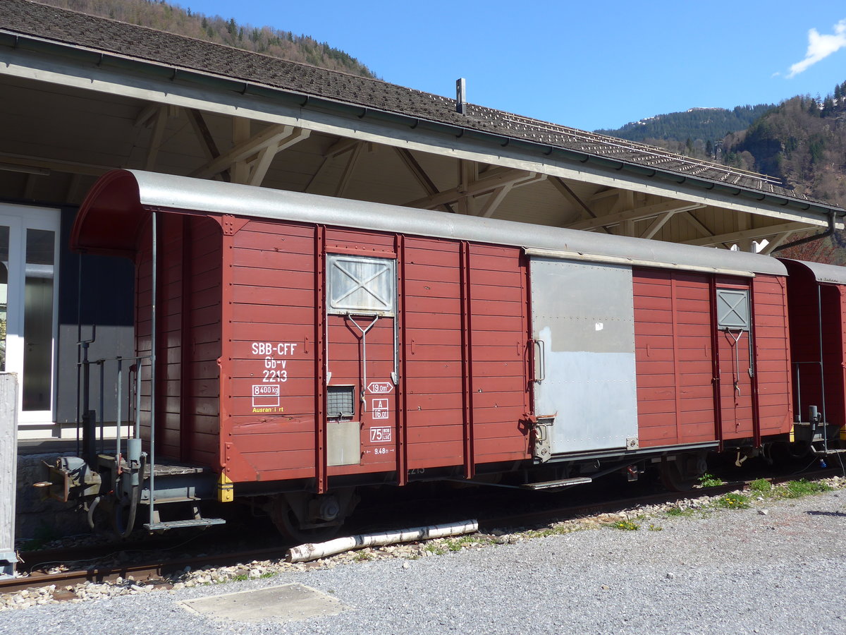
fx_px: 831
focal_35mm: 34
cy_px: 318
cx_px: 423
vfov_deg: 41.8
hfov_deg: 54.0
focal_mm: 7
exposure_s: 1/1000
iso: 80
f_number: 2.8
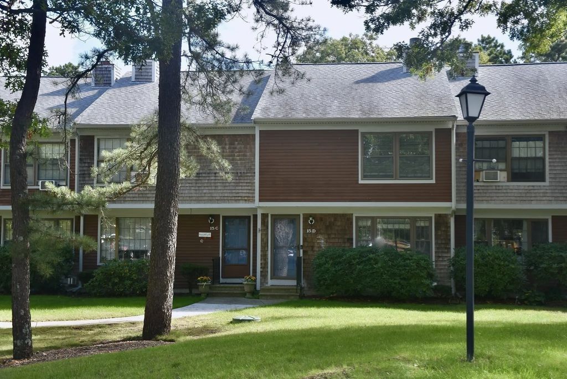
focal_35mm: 52
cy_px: 190
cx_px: 284
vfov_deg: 25.8
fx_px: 827
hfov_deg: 37.8
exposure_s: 1/250
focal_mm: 35
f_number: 4.2
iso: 140
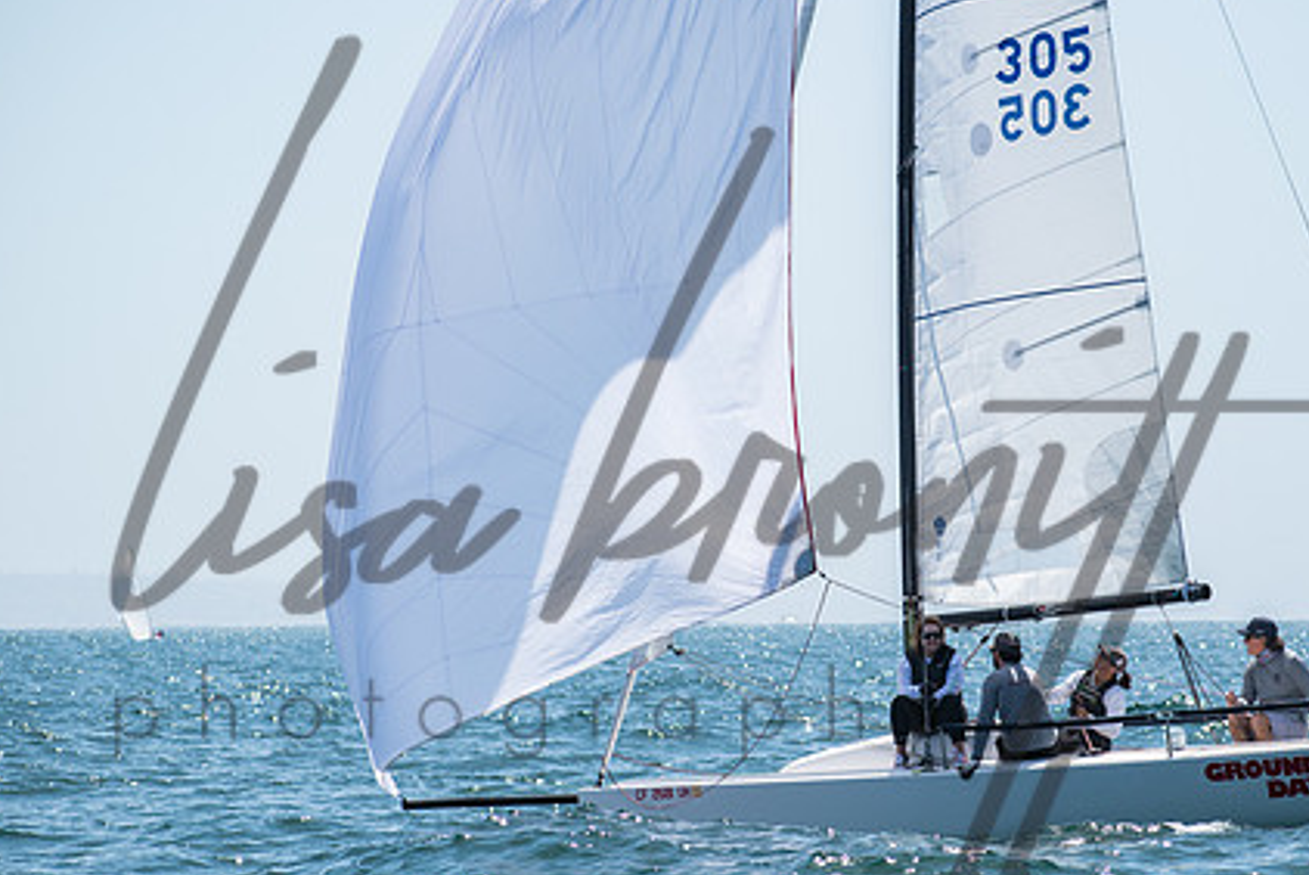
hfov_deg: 8.5
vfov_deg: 5.7
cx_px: 803
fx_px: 8842
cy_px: 479
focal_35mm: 243
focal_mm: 116
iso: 200
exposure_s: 1/1000
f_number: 6.3
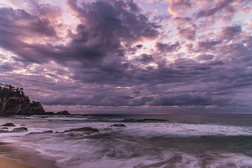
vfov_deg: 51.8
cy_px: 84
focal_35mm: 25
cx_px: 126
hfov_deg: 72.1
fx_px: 173
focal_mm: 24
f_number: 5.6
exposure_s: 2
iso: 320
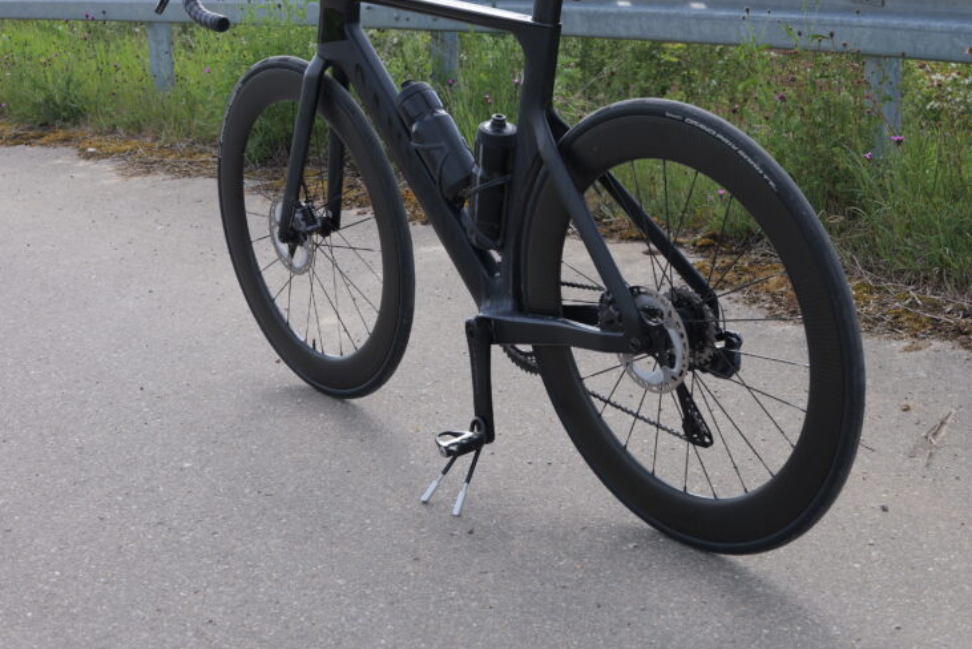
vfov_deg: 24.1
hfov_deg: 35.5
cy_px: 196
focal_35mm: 56
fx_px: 1513
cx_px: 564
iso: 100
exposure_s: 1/200
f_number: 6.3
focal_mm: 40
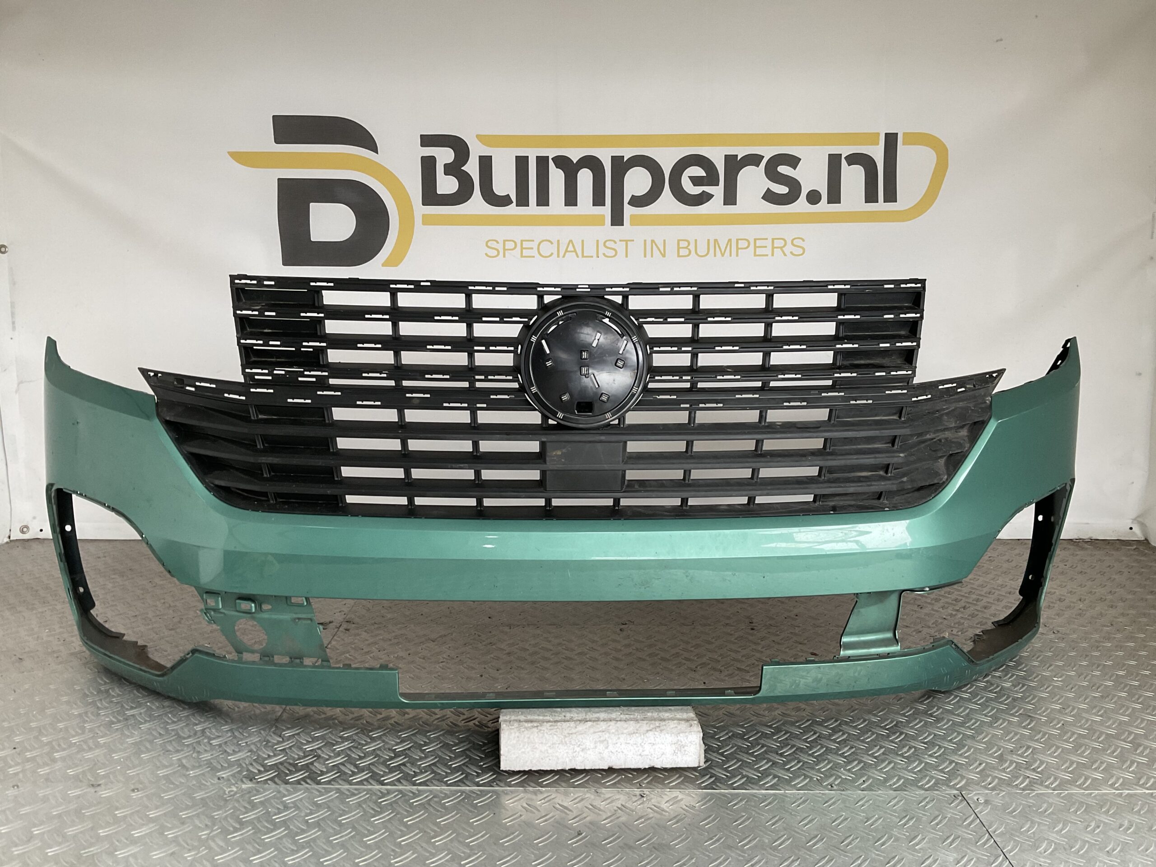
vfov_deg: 48.2
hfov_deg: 61.7
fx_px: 968
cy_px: 434
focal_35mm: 29
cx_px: 578
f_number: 1.8
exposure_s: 1/50
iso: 64
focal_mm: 3
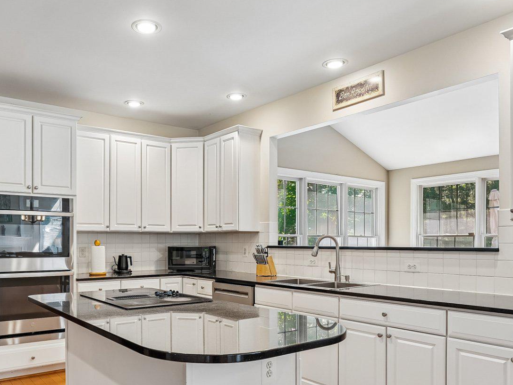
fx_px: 430
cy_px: 256
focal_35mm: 29
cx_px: 202
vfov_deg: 47.5
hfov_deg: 61.1
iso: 100
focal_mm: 16
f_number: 8
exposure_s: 1
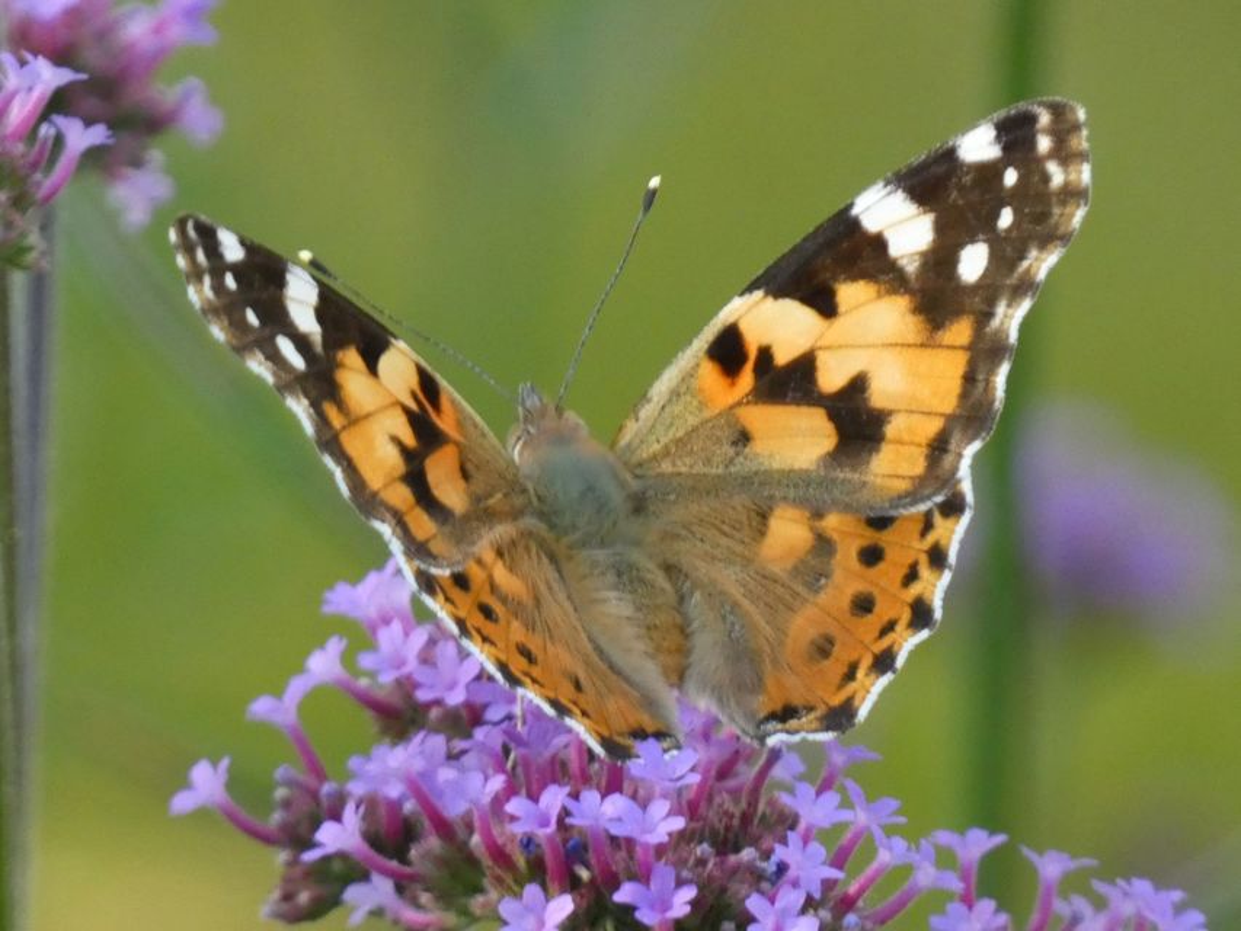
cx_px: 620
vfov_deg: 2.1
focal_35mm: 717
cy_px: 466
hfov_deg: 2.8
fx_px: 25708
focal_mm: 128.4
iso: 640
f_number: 5.6
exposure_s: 1/100
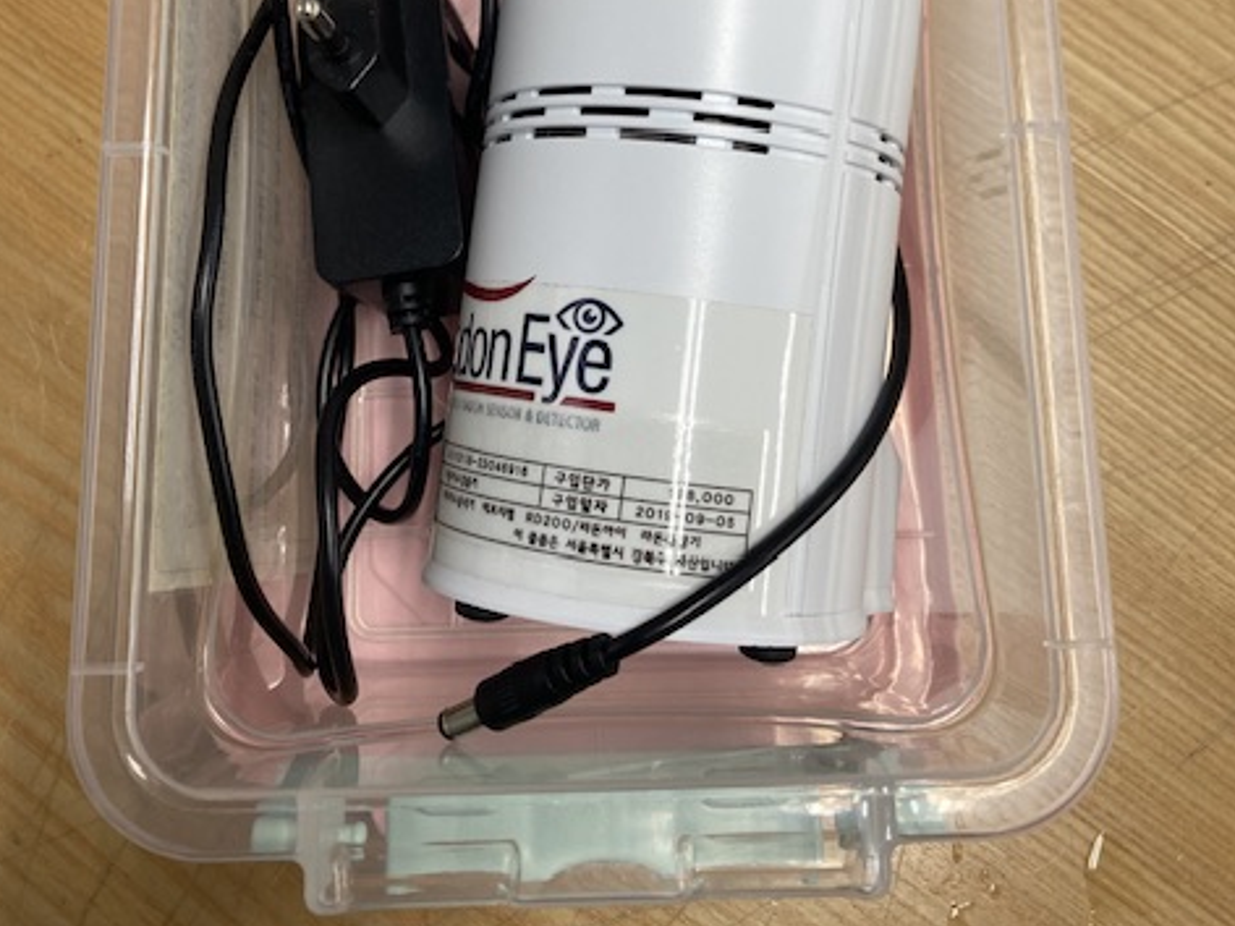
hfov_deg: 49.0
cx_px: 610
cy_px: 235
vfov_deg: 36.9
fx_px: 1356
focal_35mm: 38
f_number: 1.8
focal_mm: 3.99
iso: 64
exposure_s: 1/60
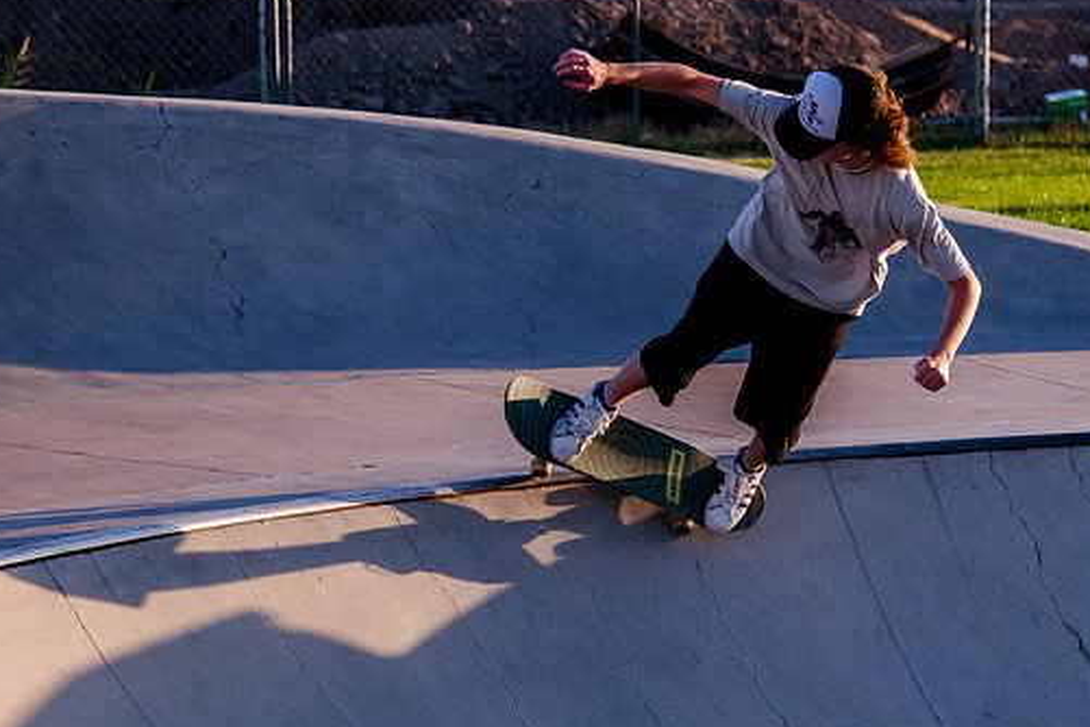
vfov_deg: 7.9
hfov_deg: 11.8
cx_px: 733
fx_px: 5268
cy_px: 318
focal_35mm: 174
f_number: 4
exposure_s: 1/3200
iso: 1000
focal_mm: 78
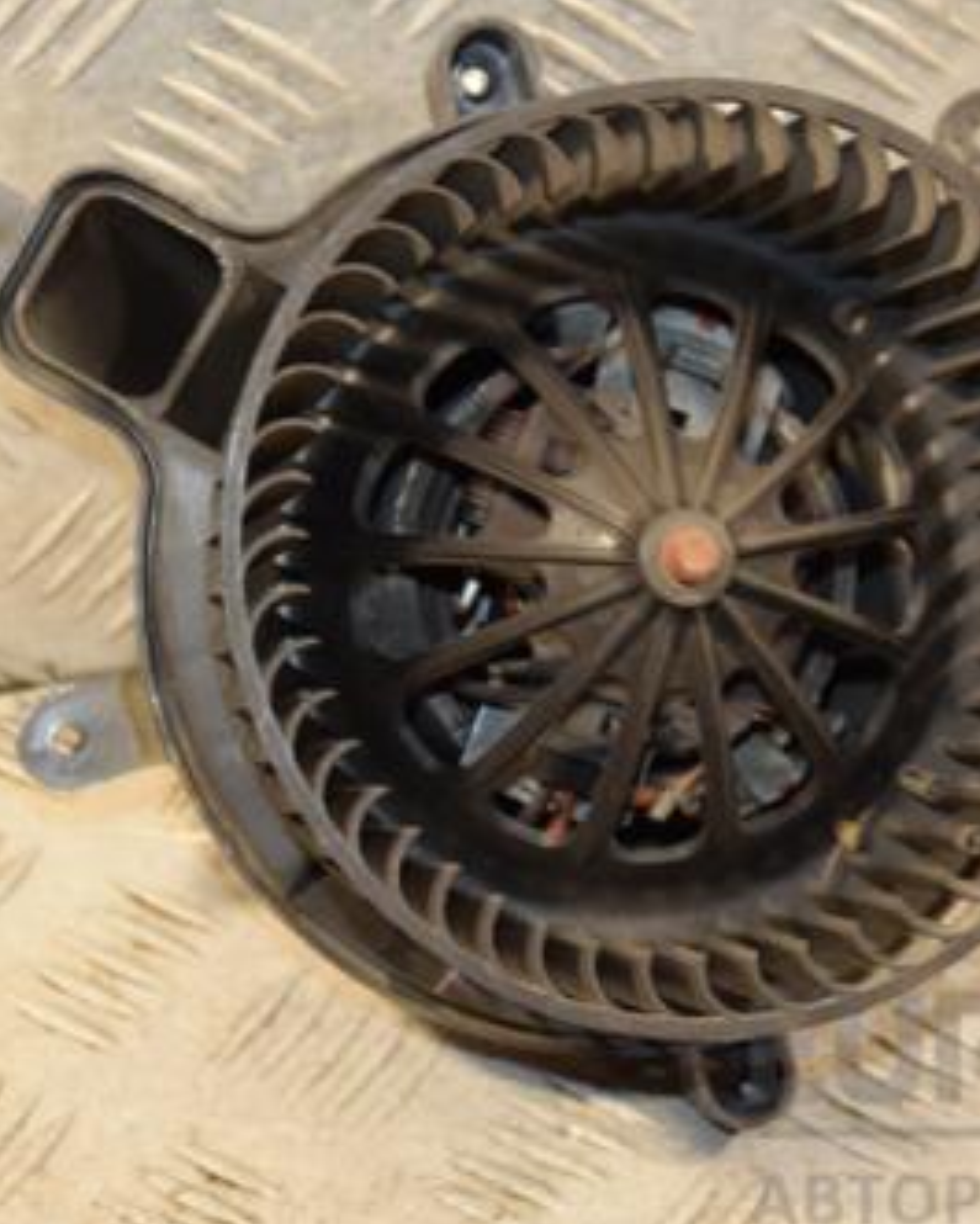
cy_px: 555
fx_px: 5363
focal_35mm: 148
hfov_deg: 10.4
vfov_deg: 13.0
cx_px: 680
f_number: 5
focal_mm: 58
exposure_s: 1/125
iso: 800
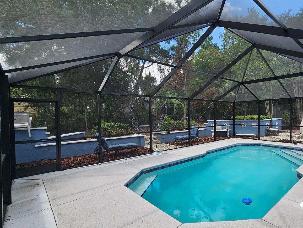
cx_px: 201
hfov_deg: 84.8
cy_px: 118
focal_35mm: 18
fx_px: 158
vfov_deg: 71.6
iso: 50
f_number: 2.2
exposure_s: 1/419
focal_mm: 2.2
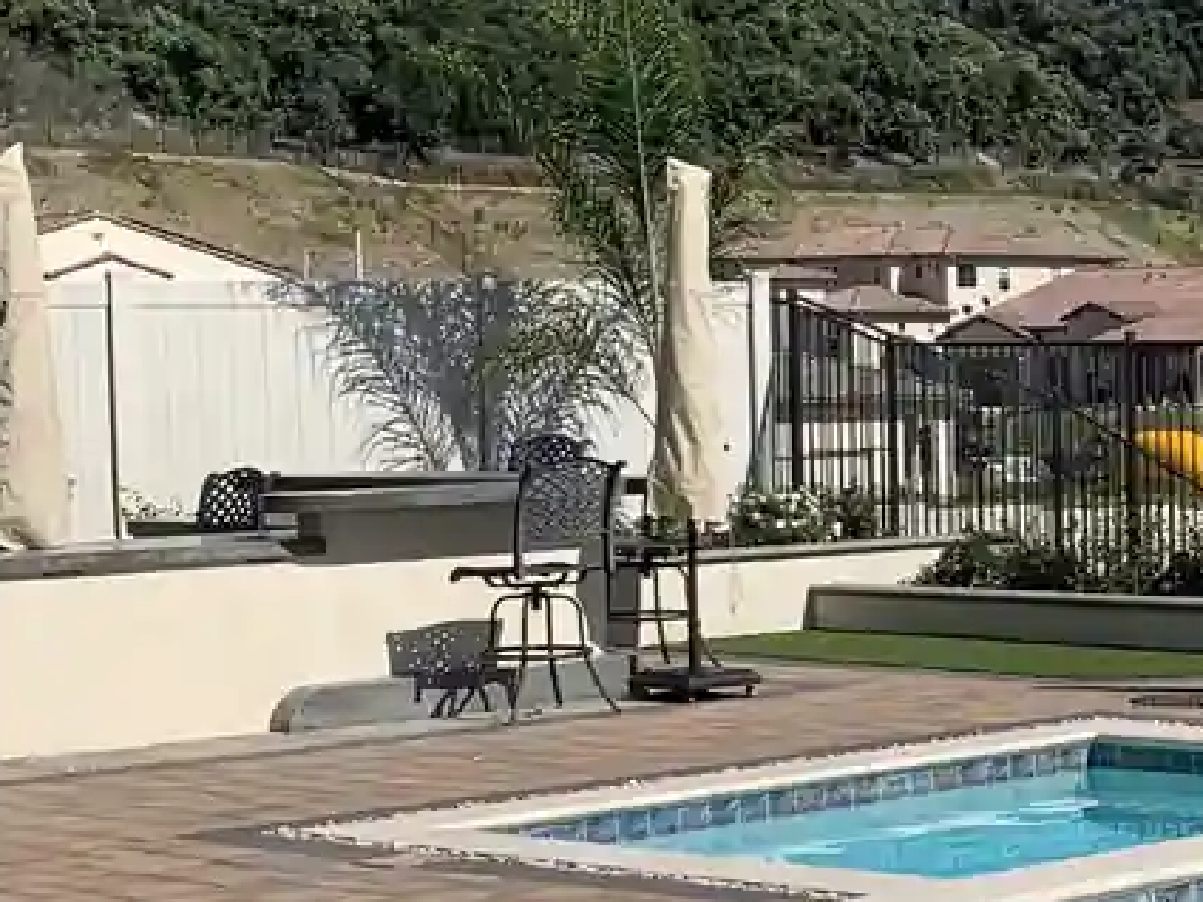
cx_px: 1677
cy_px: 528
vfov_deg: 15.1
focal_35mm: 98
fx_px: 3406
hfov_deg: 18.3
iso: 25
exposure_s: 1/2833
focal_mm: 4.25
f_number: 1.8
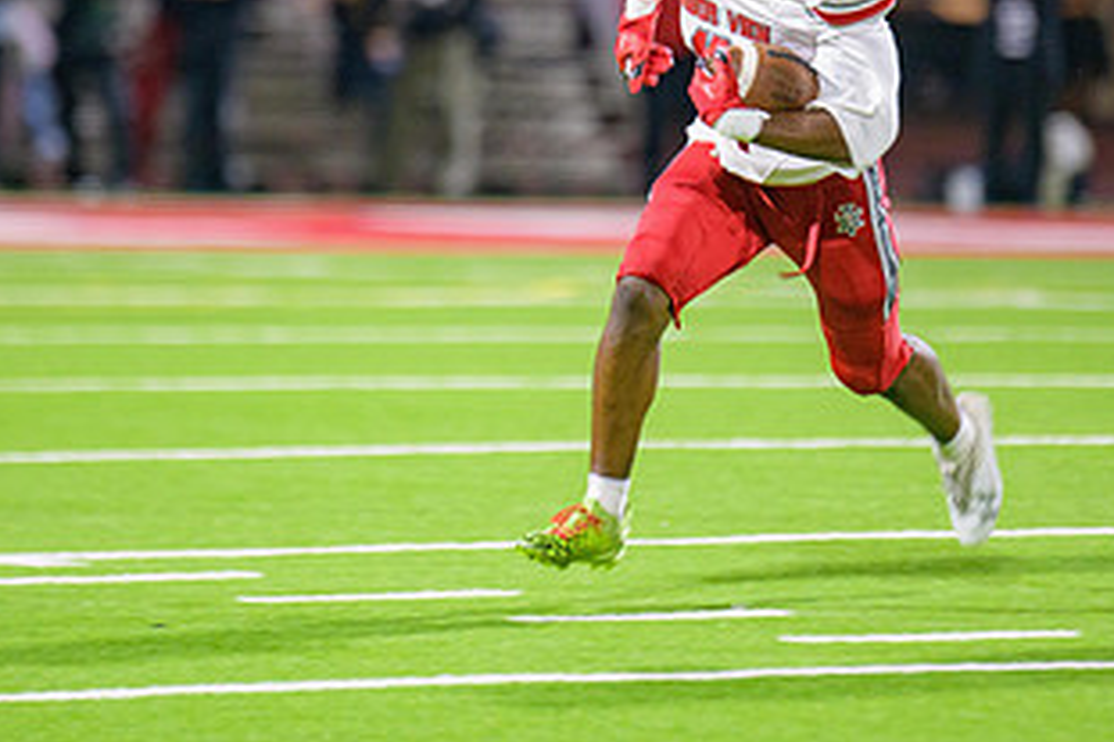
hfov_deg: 3.7
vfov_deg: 2.5
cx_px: 537
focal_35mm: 560
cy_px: 160
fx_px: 17319
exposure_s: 1/250
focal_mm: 300
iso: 2000
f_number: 2.8
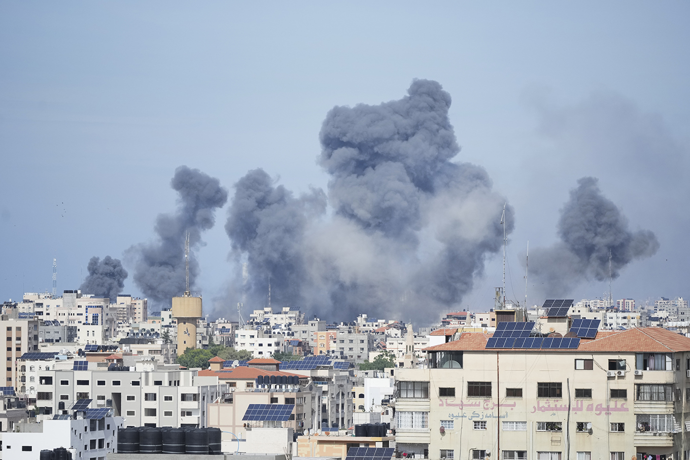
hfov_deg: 9.2
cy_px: 230
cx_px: 345
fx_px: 4293
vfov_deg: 6.1
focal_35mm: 224
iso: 800
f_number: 5.6
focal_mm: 224
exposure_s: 1/8000
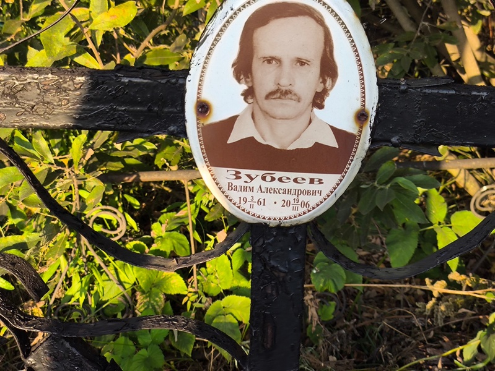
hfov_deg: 38.2
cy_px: 186
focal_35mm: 50
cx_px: 248
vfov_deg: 29.1
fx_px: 715
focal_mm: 4.71
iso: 50
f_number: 1.7
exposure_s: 1/240
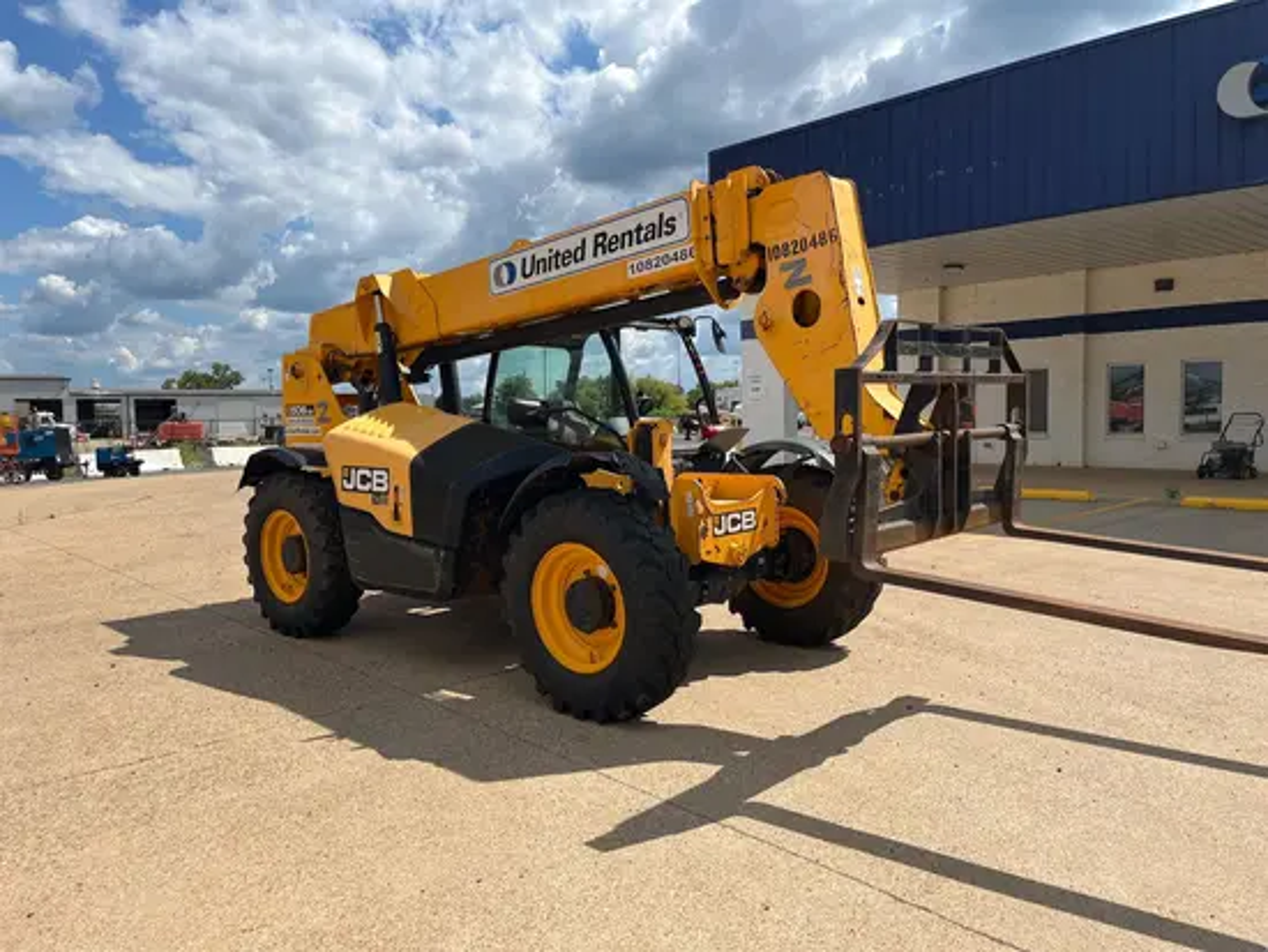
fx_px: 953
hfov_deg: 67.3
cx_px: 634
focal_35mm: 26
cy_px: 476
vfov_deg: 53.1
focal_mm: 5.1
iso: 50
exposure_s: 1/4651
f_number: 1.6
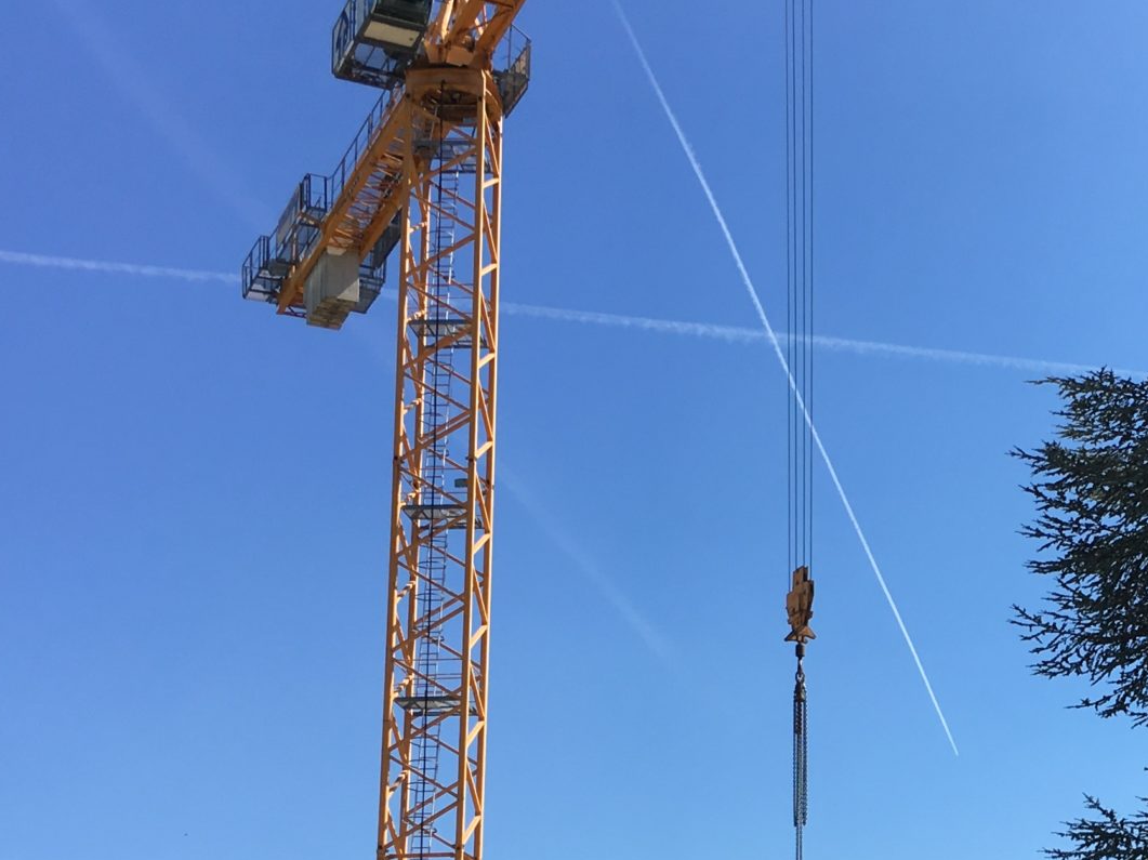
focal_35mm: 70
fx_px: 2321
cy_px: 743
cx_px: 1186
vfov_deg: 20.6
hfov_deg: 26.1
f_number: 2.2
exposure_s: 1/1282
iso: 25
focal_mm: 4.15
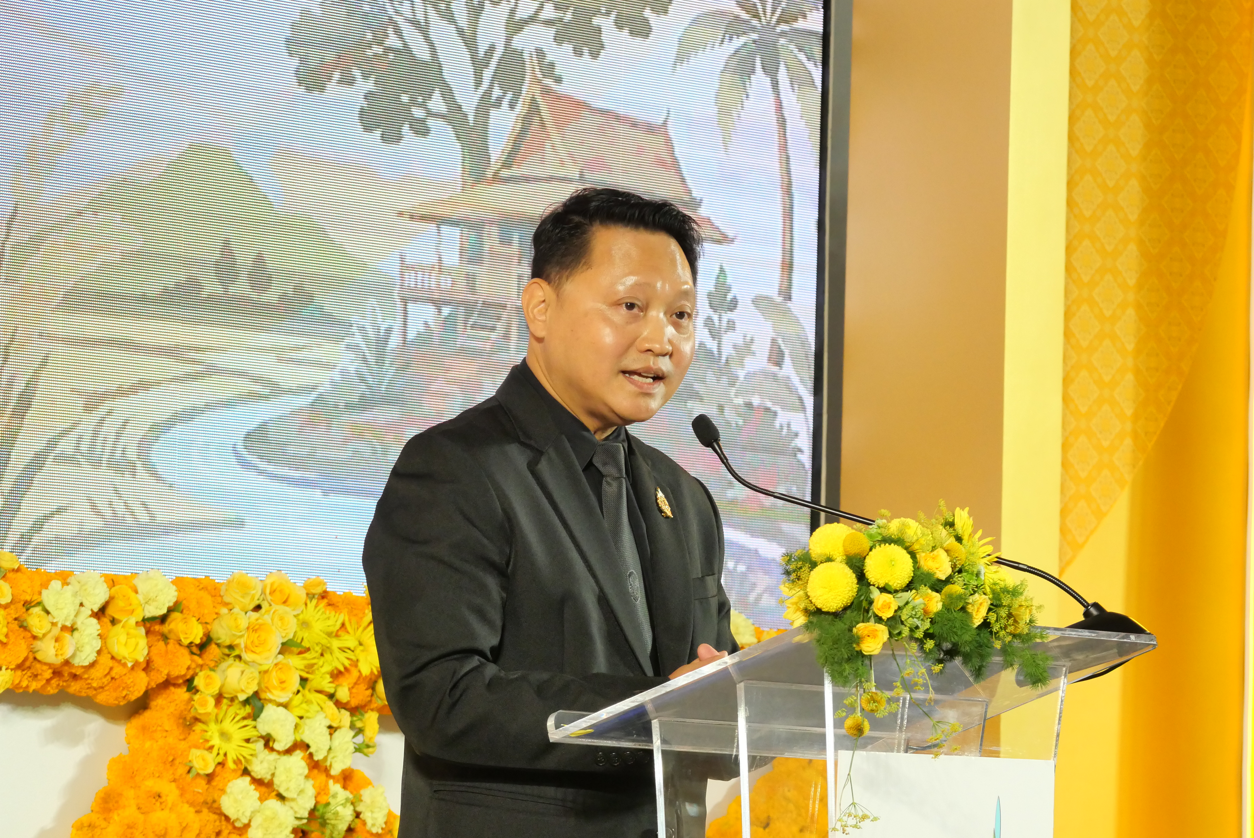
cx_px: 627
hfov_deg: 8.5
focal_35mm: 241
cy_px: 419
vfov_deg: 5.7
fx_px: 8400
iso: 2500
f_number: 8
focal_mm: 116
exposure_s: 1/200
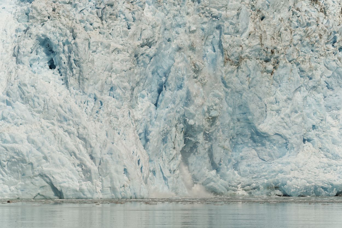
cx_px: 171
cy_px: 114
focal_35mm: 150
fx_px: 1425
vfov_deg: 9.1
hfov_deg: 13.7
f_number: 5
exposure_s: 1/1250
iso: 100
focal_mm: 150
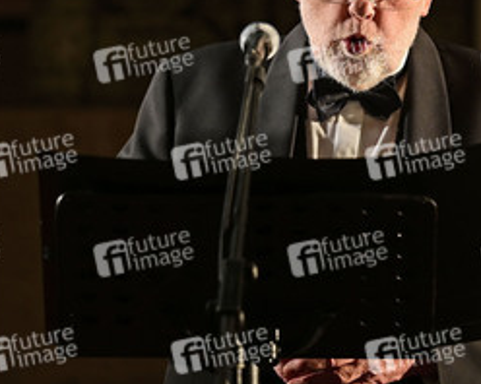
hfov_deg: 6.3
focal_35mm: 307
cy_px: 109
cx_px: 364
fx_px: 4367
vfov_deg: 5.0
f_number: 3.5
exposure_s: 1/160
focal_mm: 180
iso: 1000
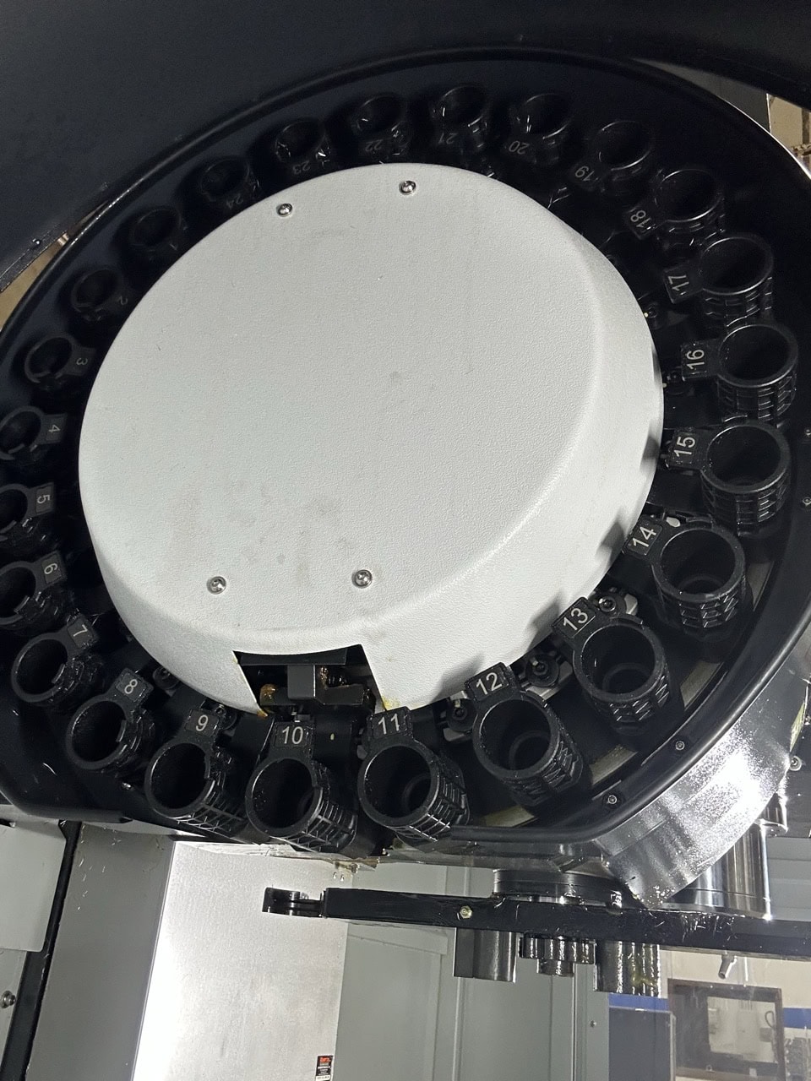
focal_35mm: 30
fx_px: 937
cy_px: 540
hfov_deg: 46.8
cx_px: 406
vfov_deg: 60.0
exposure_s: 1/76
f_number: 1.9
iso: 80
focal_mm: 2.7
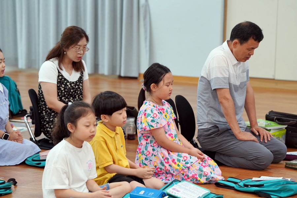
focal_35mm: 133
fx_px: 1097
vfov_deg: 10.3
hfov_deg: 15.4
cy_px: 99
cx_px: 148
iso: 1600
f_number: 4
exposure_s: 1/160
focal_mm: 133
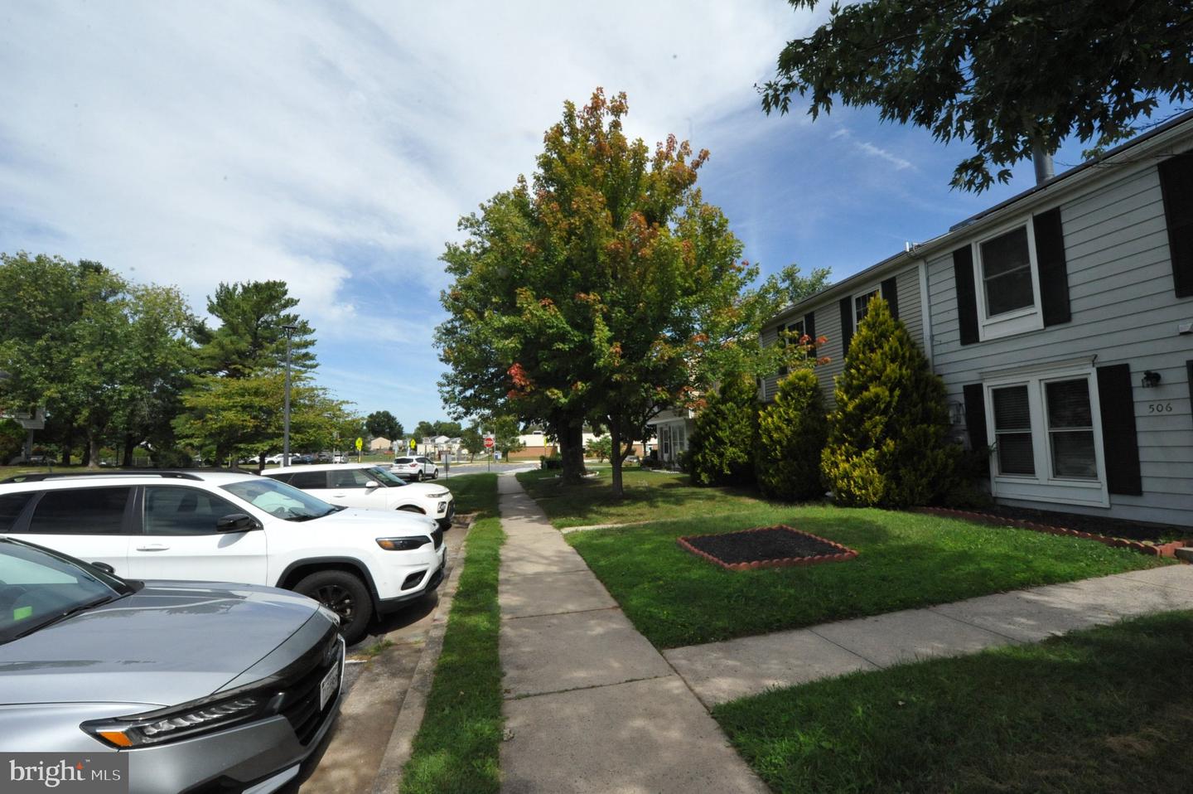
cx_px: 596
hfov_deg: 104.3
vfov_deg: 81.1
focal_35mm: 14
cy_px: 397
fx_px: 464
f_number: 22
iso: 3200
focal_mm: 14
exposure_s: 1/1000
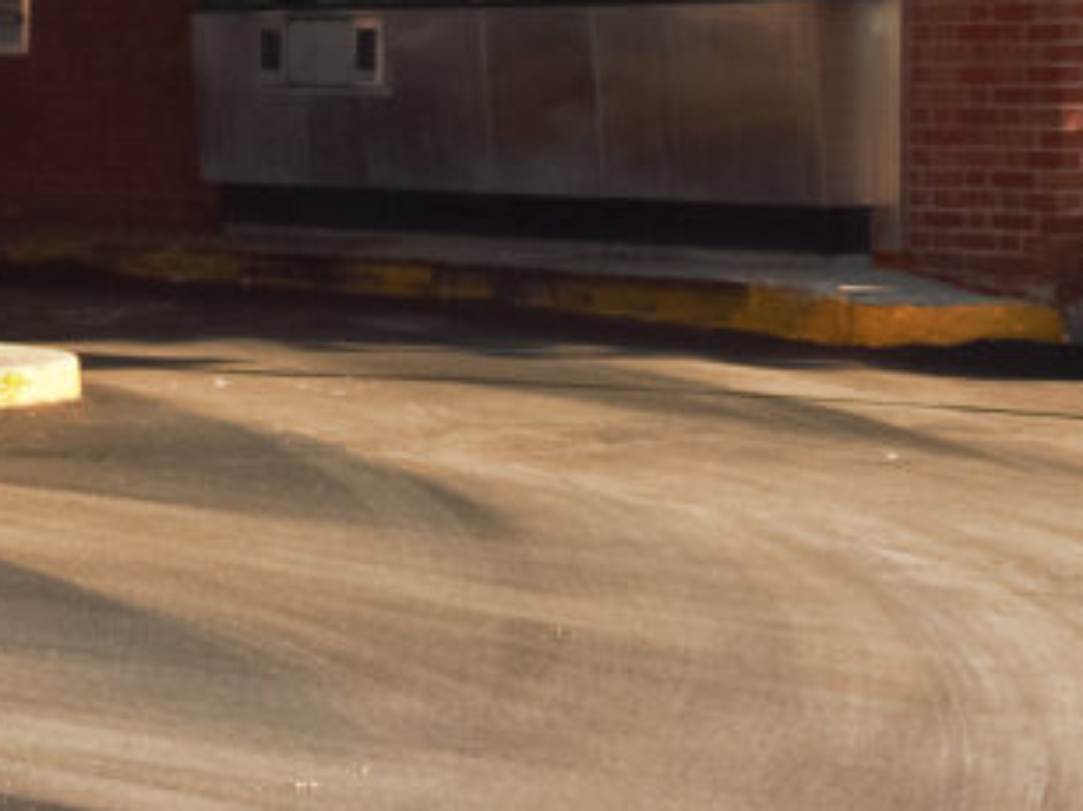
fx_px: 4378
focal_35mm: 140
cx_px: -49
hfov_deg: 13.9
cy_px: -88
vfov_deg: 10.5
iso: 100
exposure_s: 1/320
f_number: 6.3
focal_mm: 21
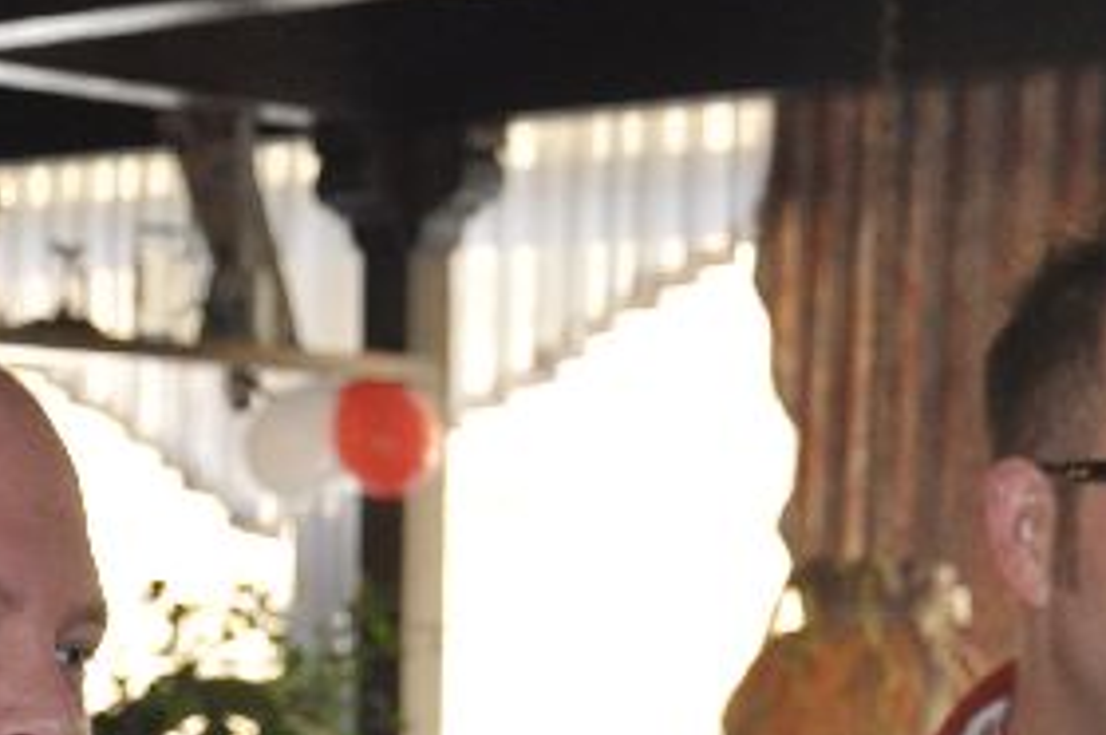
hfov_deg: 17.0
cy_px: 935
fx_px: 3682
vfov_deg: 11.1
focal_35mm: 120
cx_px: 340
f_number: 4
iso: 400
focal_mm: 28
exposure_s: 1/60
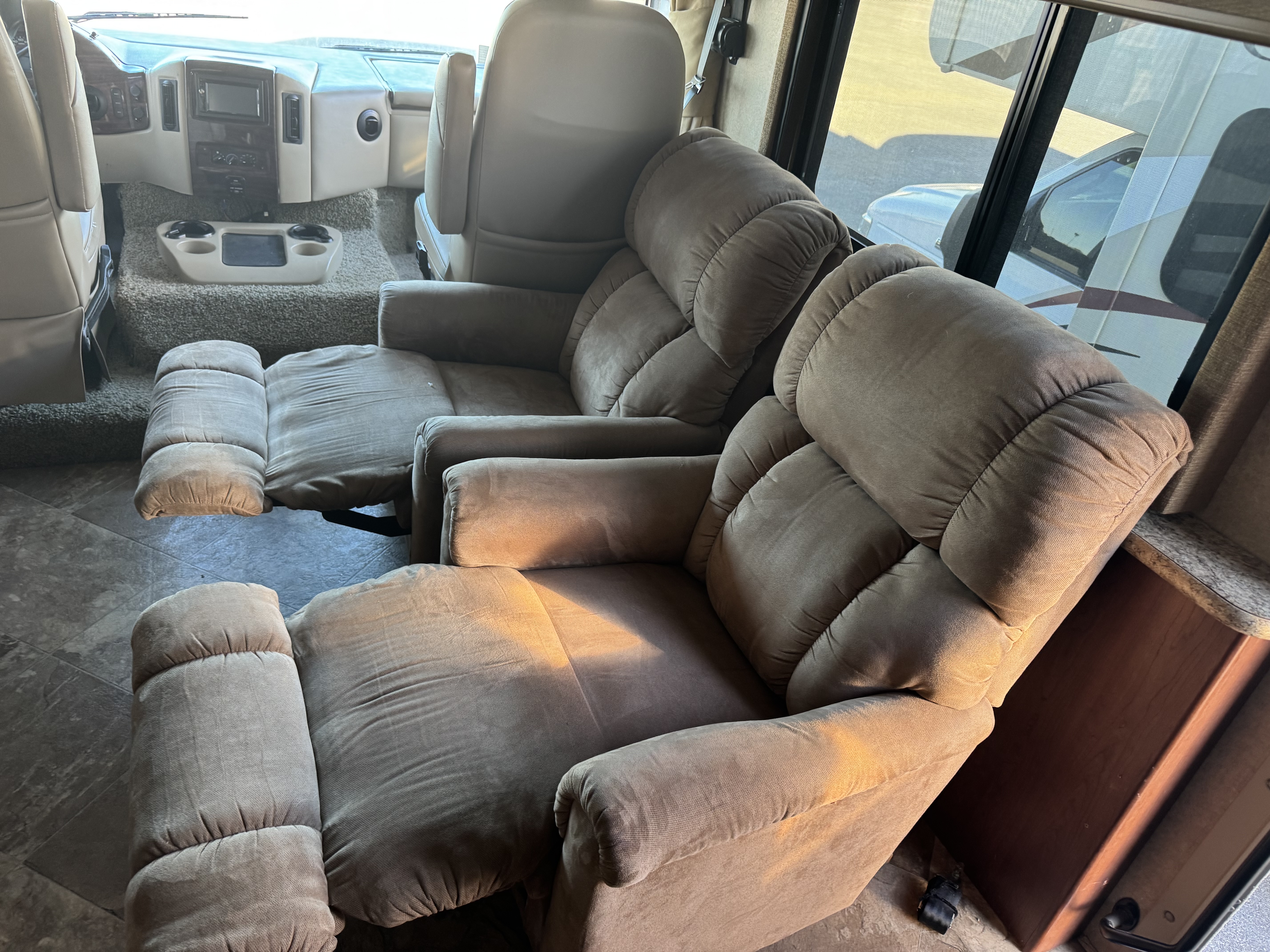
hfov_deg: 71.6
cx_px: 635
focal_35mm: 24
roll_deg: -9.7
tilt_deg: -35.1
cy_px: 476
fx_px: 881
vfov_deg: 56.8
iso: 200
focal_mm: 6.76
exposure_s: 1/70
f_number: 1.78
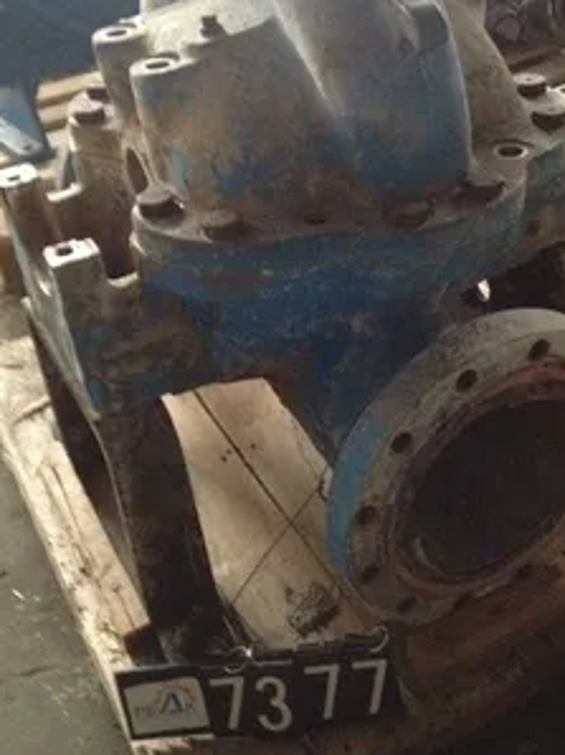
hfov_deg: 30.8
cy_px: 301
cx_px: 329
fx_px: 1024
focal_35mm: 47
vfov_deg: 40.3
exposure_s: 1/15
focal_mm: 4.28
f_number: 2.4
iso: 800
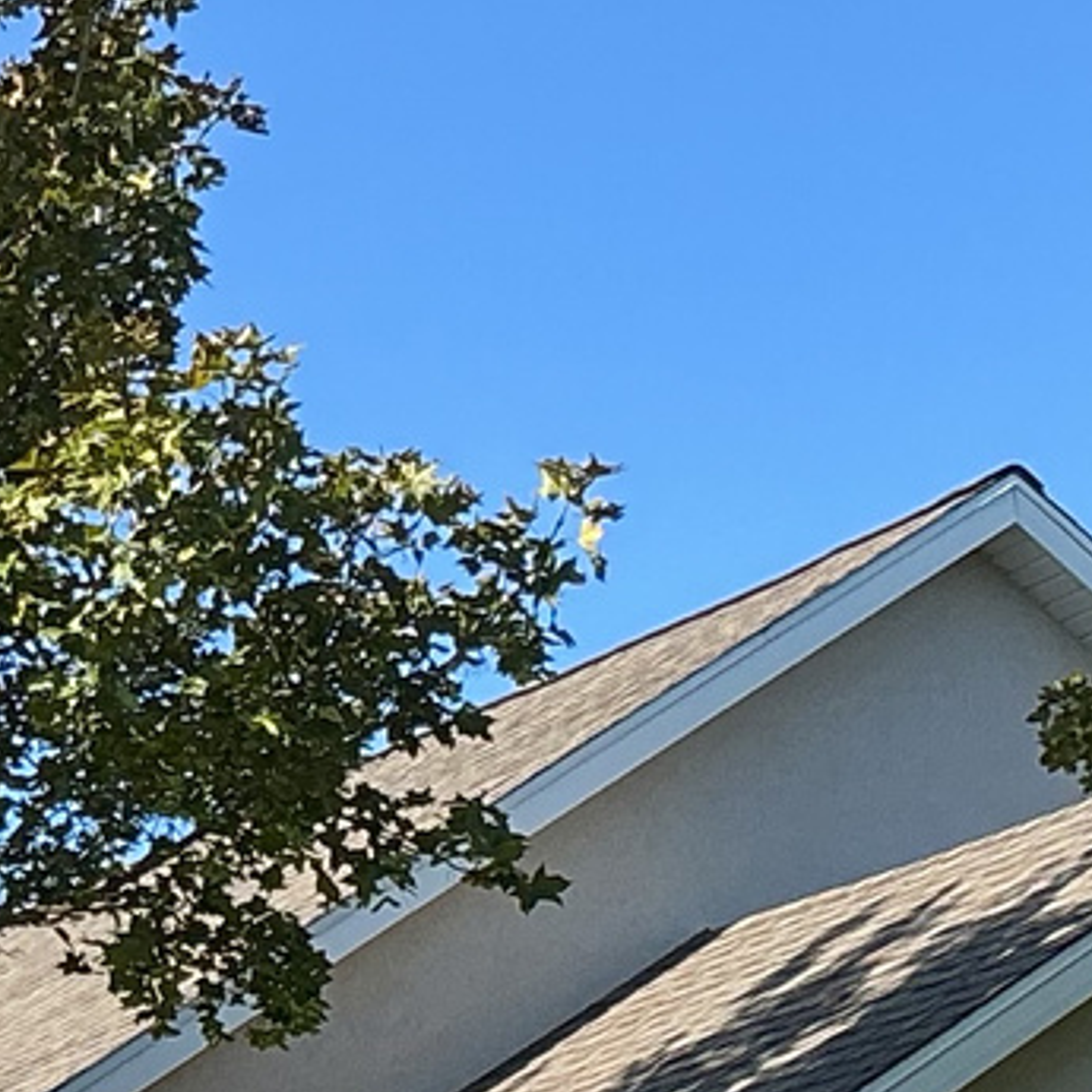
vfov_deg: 11.2
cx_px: -304
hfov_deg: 11.2
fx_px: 5425
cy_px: 1390
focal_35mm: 152
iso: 25
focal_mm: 3
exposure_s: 1/635
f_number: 1.8
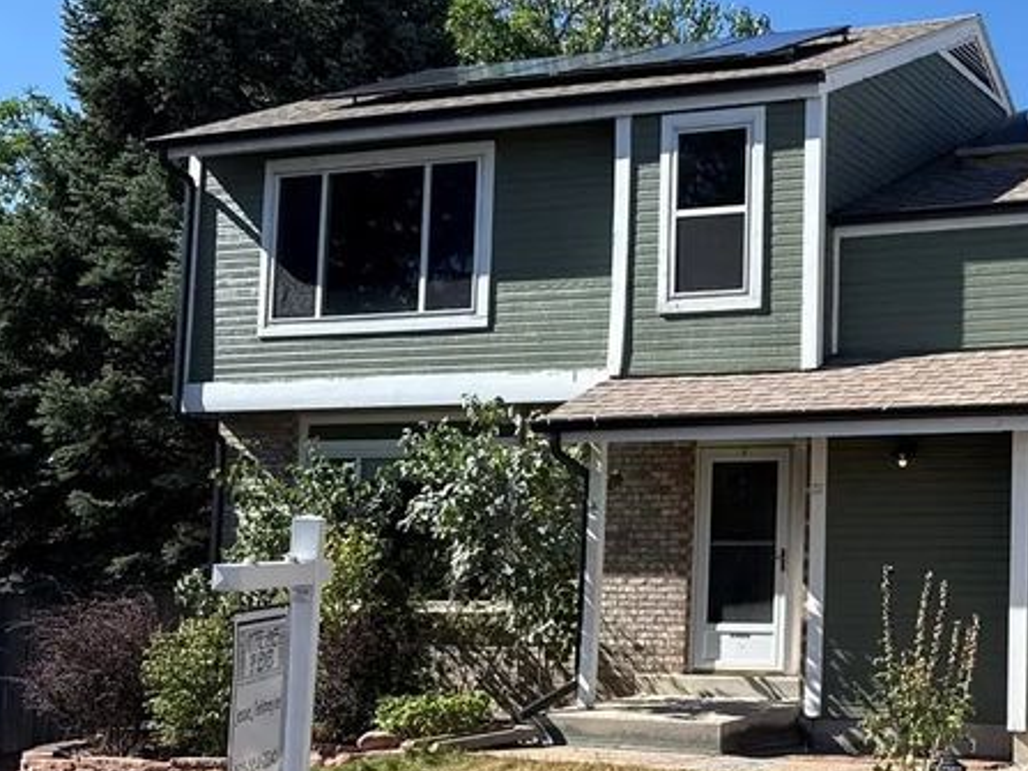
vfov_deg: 26.5
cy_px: 470
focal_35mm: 55
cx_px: 1010
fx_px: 1633
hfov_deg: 32.4
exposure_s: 1/3279
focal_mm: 6.76
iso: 80
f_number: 1.78
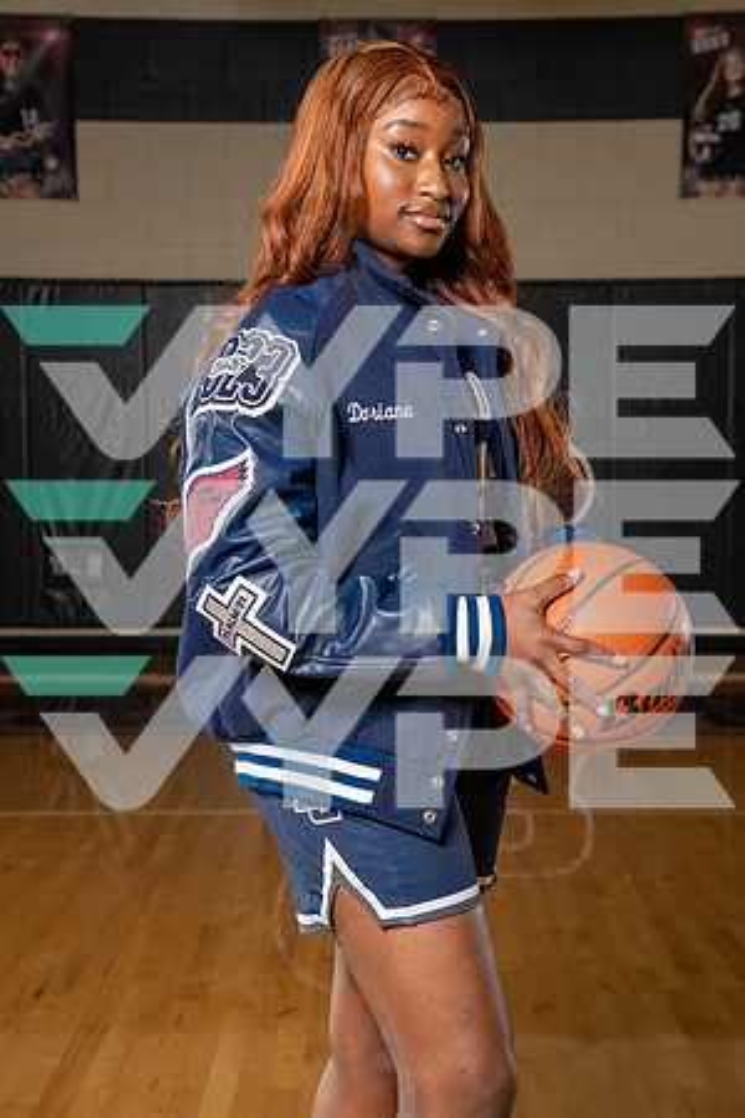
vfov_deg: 32.4
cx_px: 372
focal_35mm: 62
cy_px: 559
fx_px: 1924
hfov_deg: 21.9
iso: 320
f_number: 7.1
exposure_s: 1/250
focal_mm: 62
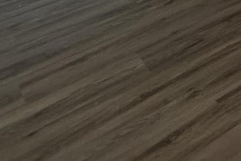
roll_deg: -1.1
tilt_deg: -12.4
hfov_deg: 18.5
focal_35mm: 73
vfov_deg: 14.1
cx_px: 478
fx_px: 489
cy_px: -202
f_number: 2.2
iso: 250
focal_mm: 2.22
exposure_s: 1/120
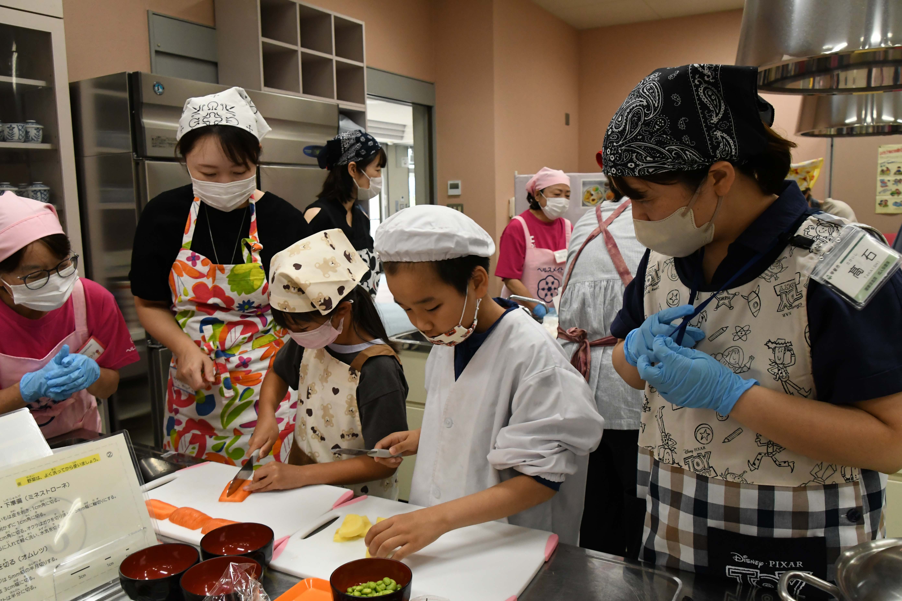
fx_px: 676
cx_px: 451
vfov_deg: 47.9
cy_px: 300
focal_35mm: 27
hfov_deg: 67.4
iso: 2500
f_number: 7.1
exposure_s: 1/200
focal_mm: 18
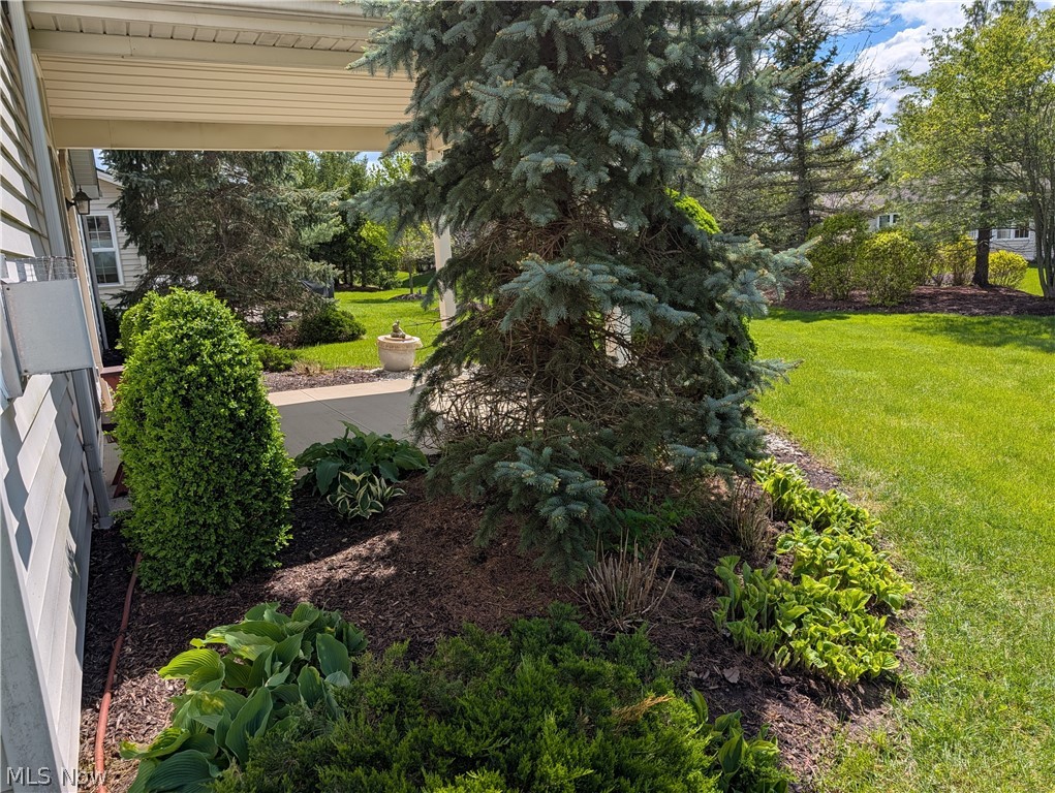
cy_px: 396
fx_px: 732
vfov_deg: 56.9
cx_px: 528
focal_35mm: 24
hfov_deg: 71.5
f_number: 1.68
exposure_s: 1/1517
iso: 17
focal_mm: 6.9
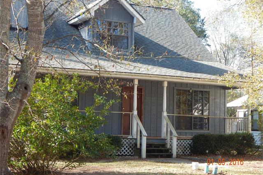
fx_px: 526
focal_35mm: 72
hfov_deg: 28.1
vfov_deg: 18.9
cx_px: 132
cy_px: 84
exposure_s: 1/100
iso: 125
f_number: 4.1
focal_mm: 12.3
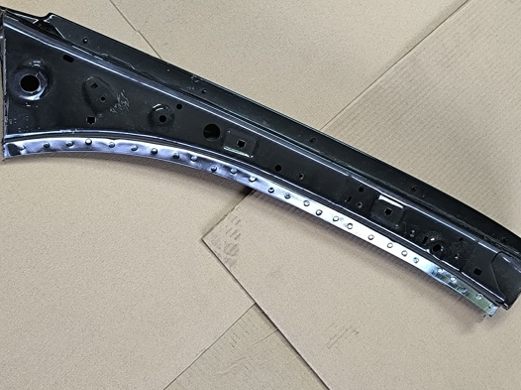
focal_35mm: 56
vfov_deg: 26.0
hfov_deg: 34.4
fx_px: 842
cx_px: 255
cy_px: 182
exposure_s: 1/25
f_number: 1.65
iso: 1000
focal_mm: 6.14
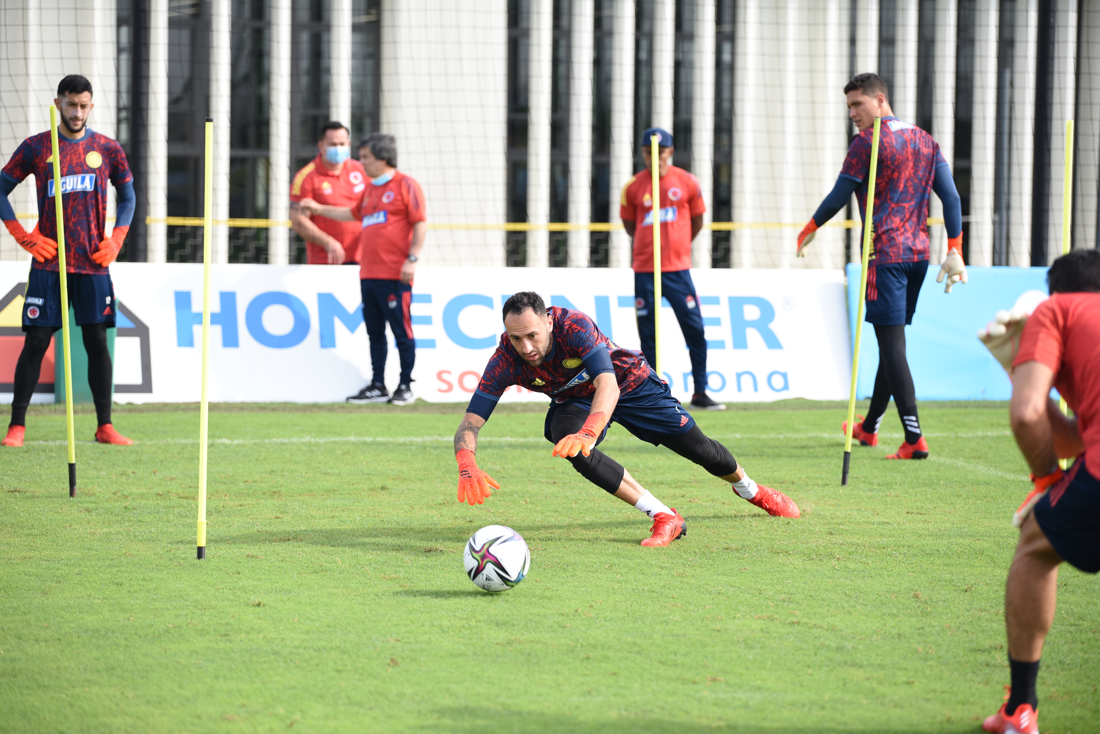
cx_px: 544
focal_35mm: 128
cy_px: 361
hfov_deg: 16.0
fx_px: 3912
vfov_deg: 10.7
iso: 160
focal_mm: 125
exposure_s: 1/1000
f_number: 2.8
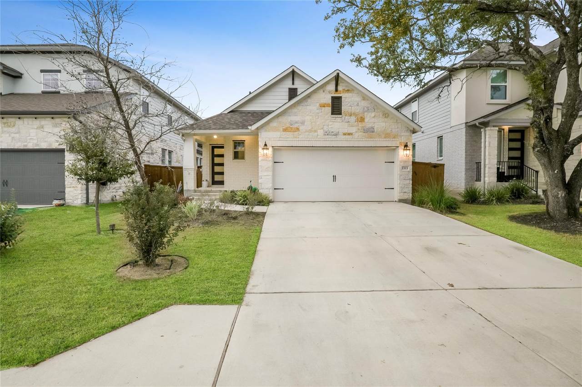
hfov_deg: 93.3
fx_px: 275
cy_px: 194
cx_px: 291
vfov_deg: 70.4
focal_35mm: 17
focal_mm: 17
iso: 200
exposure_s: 1/400
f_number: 9
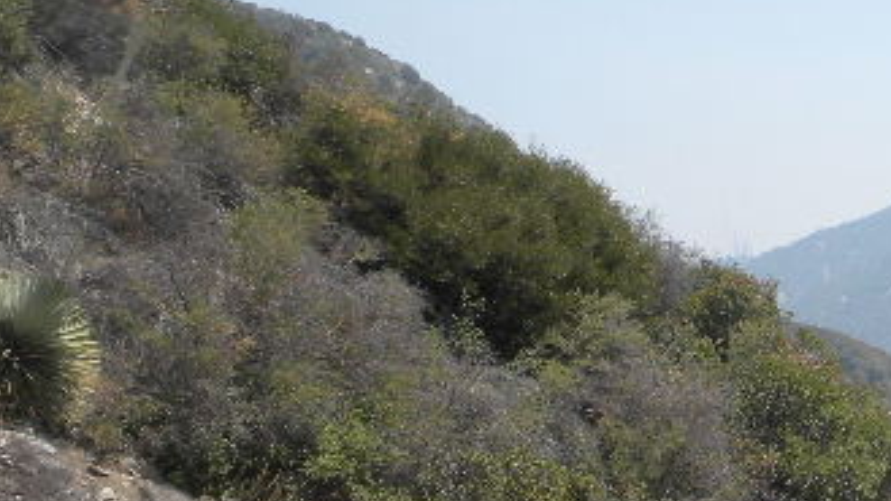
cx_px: 1037
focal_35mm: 98
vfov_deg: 12.2
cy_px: 479
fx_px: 2315
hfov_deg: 20.5
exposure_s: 1/83.2
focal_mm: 6.6
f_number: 10
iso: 64
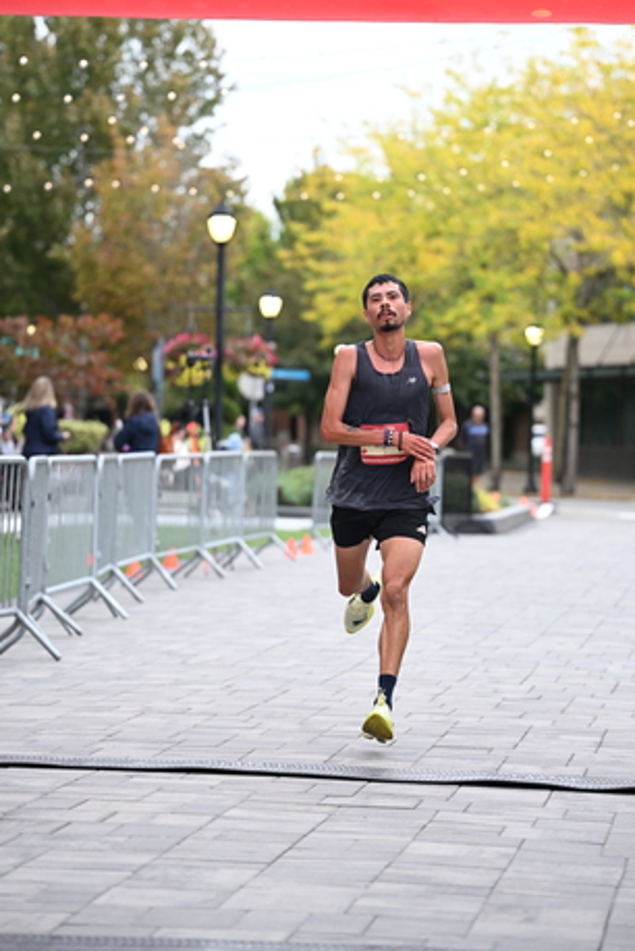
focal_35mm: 126
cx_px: 341
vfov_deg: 16.2
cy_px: 382
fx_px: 3328
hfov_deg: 10.9
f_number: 2.8
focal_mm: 105
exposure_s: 1/640
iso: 1250
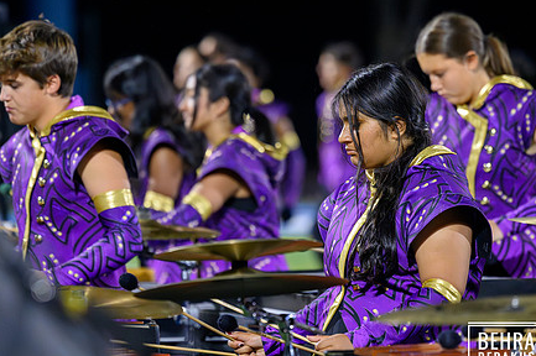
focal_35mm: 469
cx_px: 253
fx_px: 6977
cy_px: 174
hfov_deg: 4.4
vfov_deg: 2.9
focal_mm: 350
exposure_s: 1/500
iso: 12800
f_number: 5.6
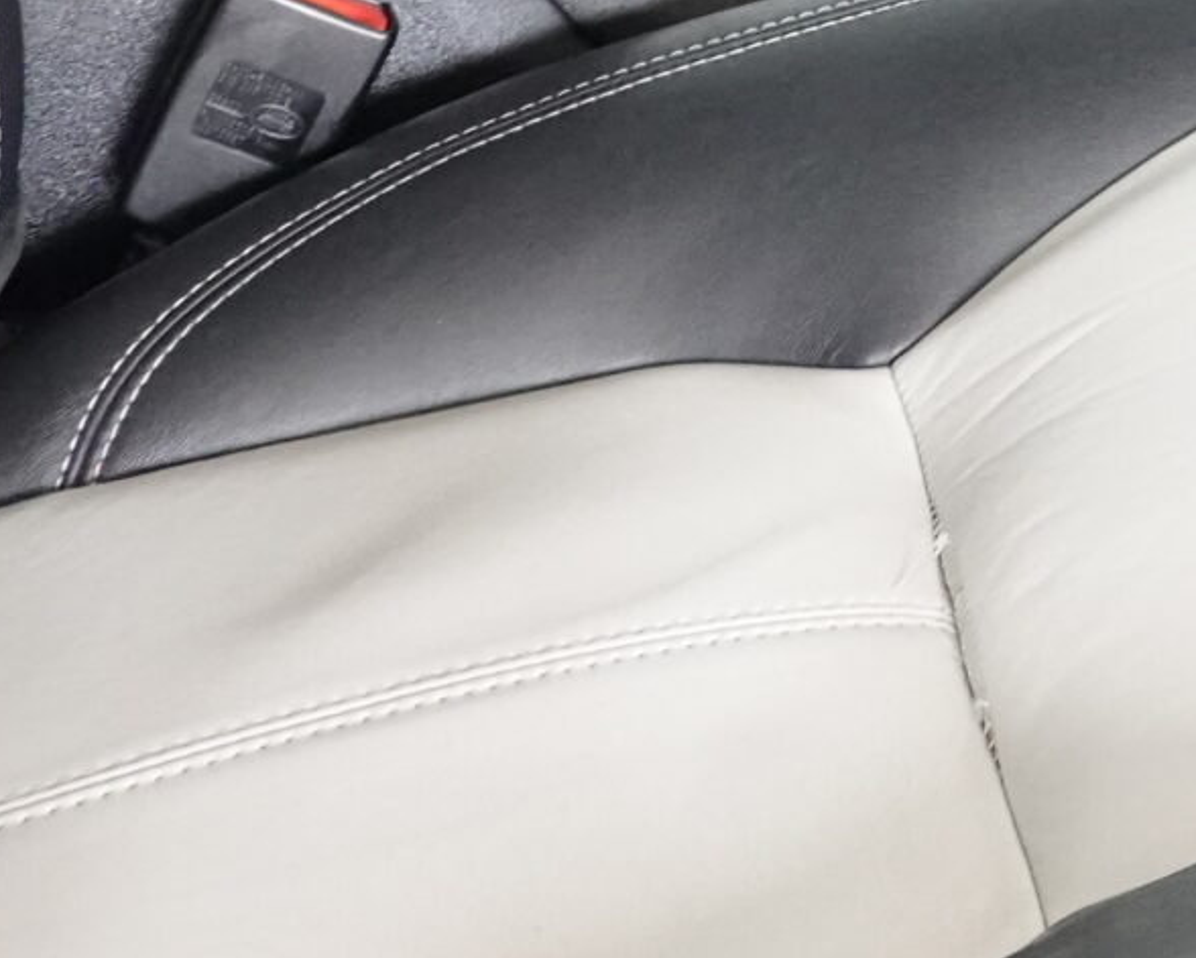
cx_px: 1700
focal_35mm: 98
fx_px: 3471
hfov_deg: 17.8
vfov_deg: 14.9
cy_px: -333
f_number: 2.8
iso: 2500
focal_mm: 9
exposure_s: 1/80
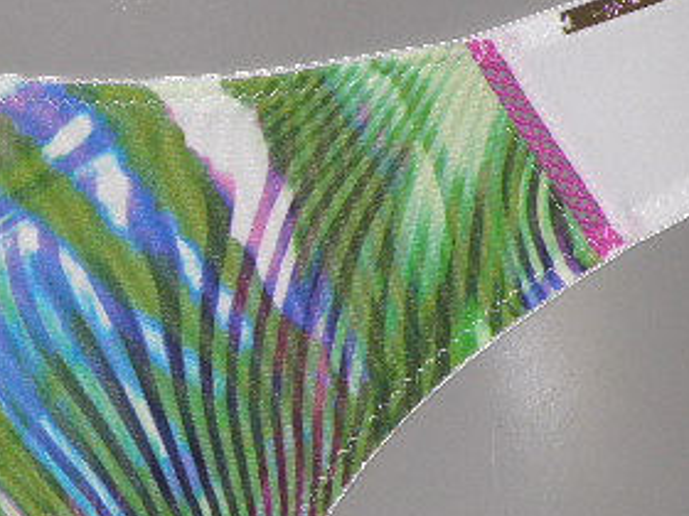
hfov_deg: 6.7
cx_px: 130
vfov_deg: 5.0
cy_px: 290
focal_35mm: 295
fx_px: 5872
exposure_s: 1/125
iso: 100
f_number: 4.3
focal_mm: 22.87
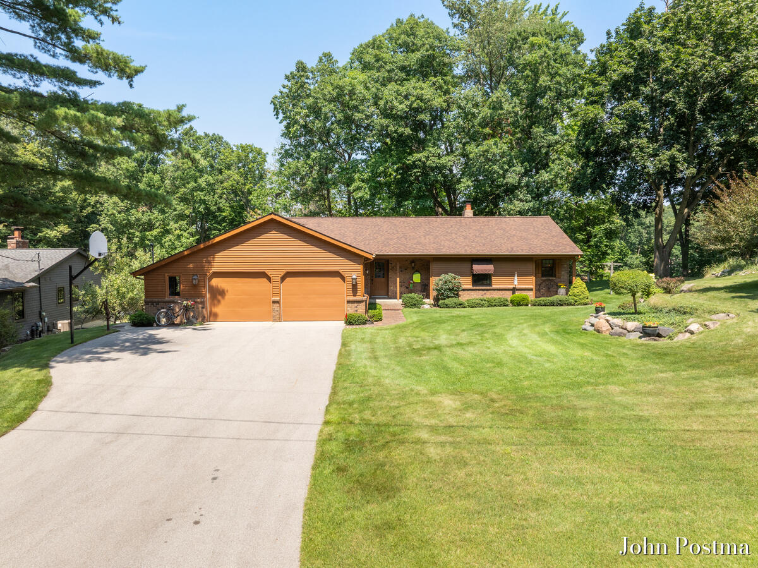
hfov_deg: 71.6
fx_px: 525
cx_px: 379
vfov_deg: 56.8
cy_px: 284
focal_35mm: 24
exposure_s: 1/200
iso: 100
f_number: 8
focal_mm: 12.29
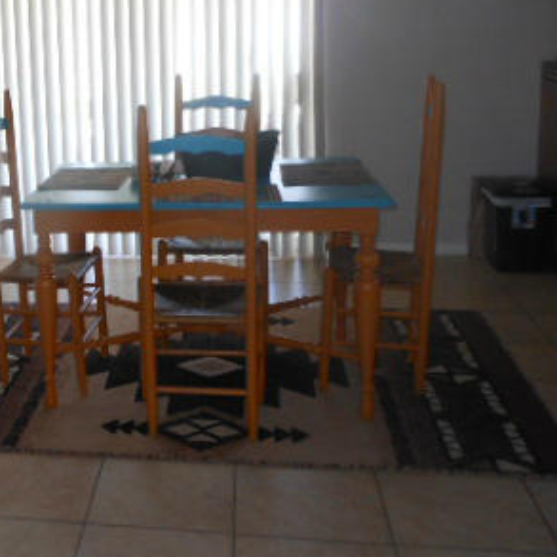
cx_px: 10
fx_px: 983
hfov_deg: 29.7
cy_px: 205
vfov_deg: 31.5
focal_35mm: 54
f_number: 3.7
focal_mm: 5
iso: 200
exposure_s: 1/30
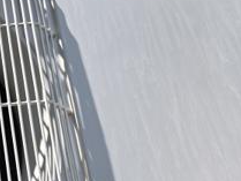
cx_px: -101
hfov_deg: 24.2
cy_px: 113
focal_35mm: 66
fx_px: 460
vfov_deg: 22.2
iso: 80
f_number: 1.7
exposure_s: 1/2134
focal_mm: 6.3
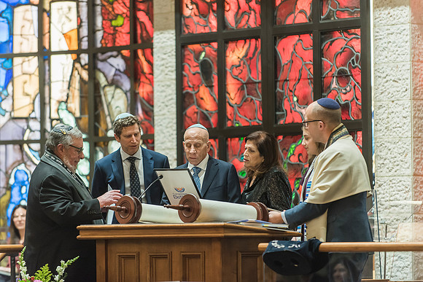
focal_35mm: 208
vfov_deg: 6.6
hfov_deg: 9.9
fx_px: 2443
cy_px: 135
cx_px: 211
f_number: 2.8
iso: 1250
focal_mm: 200
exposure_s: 1/100
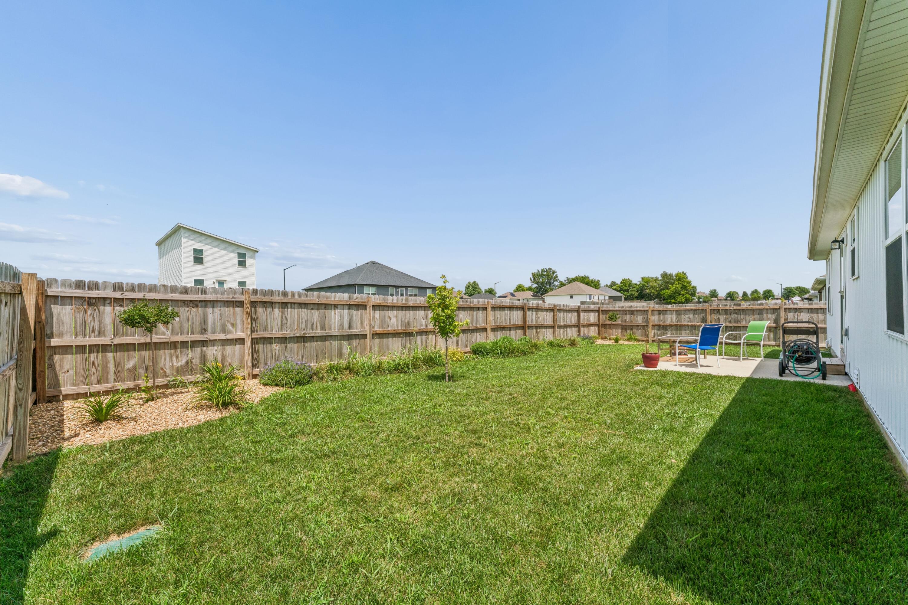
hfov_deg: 104.3
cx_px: 454
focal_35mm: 14
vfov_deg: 81.2
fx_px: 353
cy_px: 302
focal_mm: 14
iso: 400
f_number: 14
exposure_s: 1/640
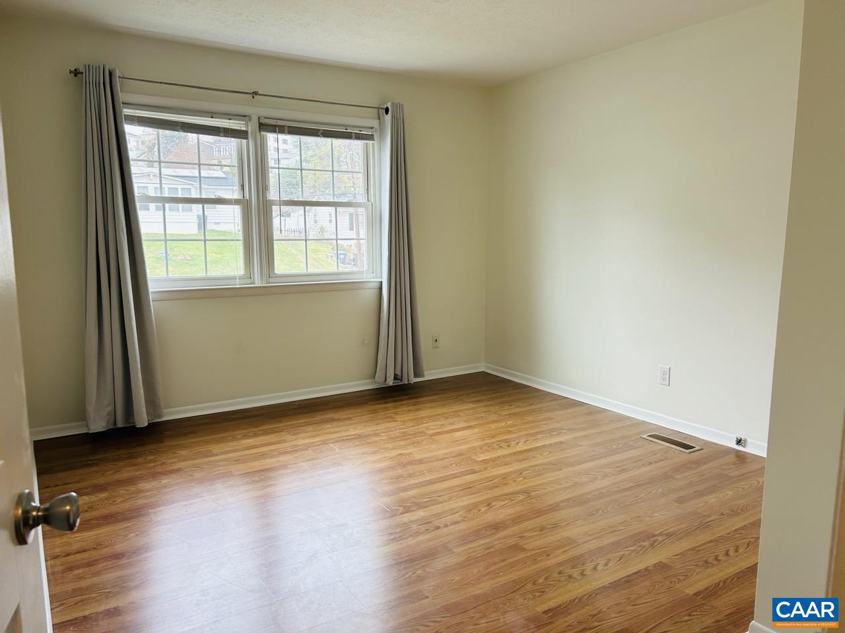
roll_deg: +0.4
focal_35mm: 26
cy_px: 316
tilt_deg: -8.2
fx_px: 635
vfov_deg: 53.1
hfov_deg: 67.3
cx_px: 422
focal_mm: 5.7
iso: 100
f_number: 1.5
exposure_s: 1/121
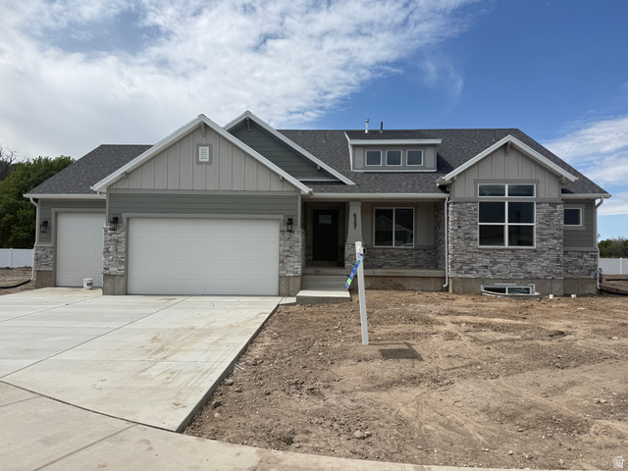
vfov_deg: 56.8
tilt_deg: +2.4
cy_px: 236
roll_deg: -0.8
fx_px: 435
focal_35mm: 24
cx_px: 314
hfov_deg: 71.6
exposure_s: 1/6711
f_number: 1.78
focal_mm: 6.76
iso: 80
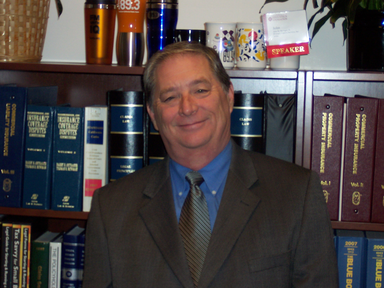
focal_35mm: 114
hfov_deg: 17.3
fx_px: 1265
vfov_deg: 13.0
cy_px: 144
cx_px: 192
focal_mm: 17.6
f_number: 3.8
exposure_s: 1/90
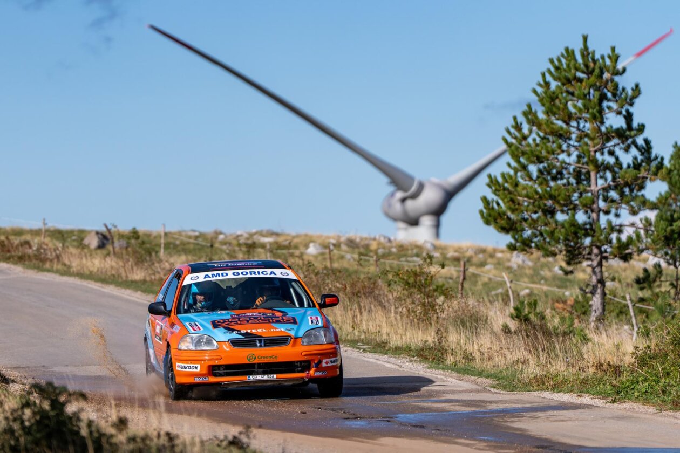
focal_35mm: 296
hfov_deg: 7.0
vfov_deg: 4.6
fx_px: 5588
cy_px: 251
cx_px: 230
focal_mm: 200
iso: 125
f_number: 2.8
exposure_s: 1/5000
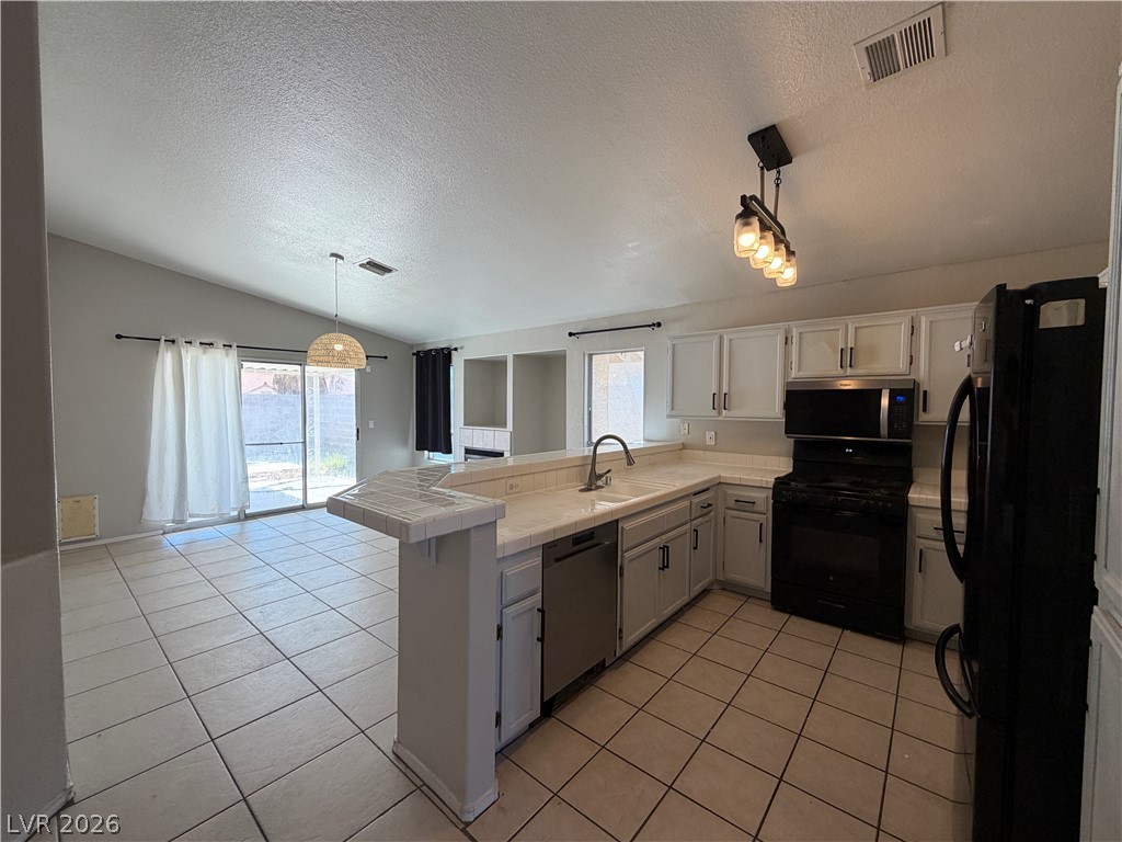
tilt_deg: -1.7
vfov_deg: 85.7
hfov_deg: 102.1
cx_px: 561
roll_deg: +0.6
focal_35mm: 14
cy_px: 421
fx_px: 454
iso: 100
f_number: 2.2
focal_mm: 2.22
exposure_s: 1/120
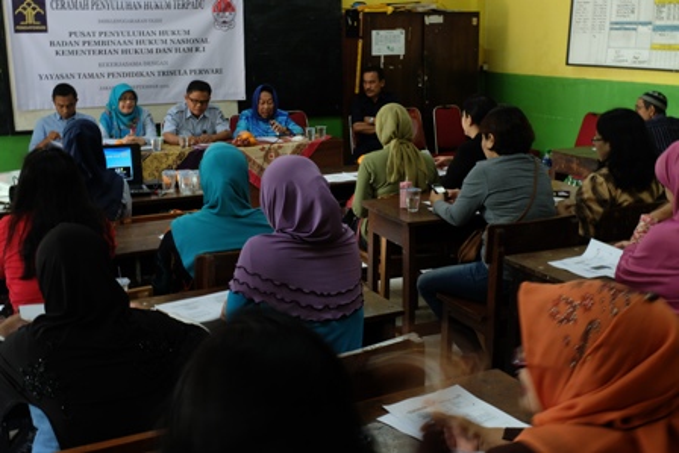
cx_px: 340
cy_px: 226
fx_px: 792
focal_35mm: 42
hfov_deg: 46.4
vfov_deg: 31.9
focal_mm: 28.2
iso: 800
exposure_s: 1/5
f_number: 11
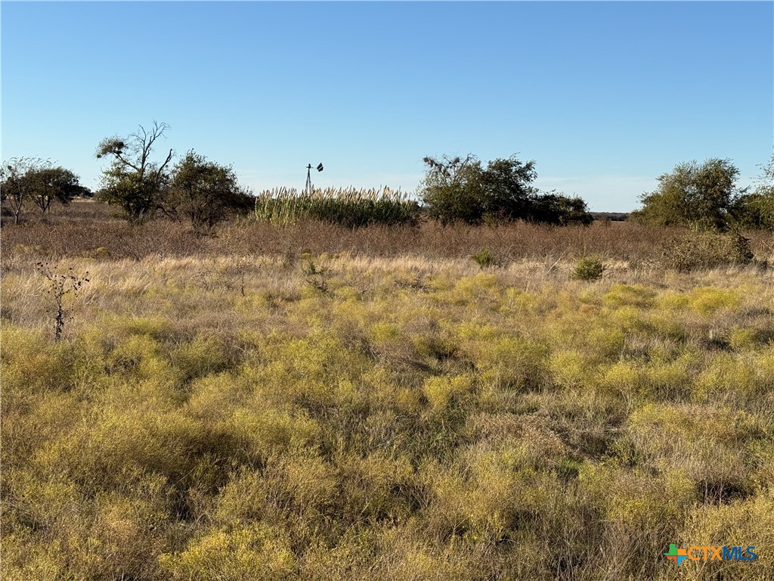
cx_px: 387
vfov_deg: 30.3
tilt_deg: -5.0
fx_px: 1073
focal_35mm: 48
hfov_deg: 39.7
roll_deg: -0.8
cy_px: 290
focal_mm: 6.76
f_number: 1.78
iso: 64
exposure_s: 1/3891
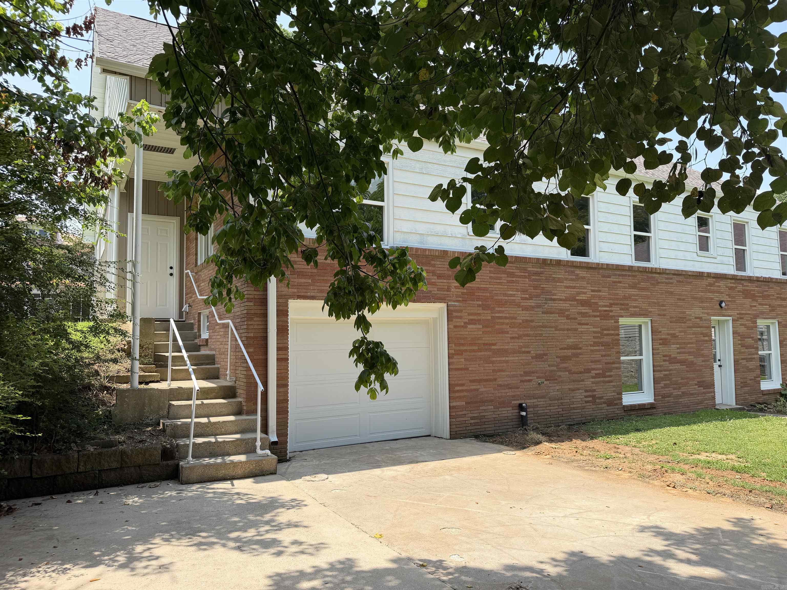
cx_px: 394
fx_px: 546
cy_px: 295
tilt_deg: +4.1
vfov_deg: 56.8
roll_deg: +1.5
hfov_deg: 71.6
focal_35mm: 24
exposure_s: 1/1901
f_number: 1.78
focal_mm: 6.76
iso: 80
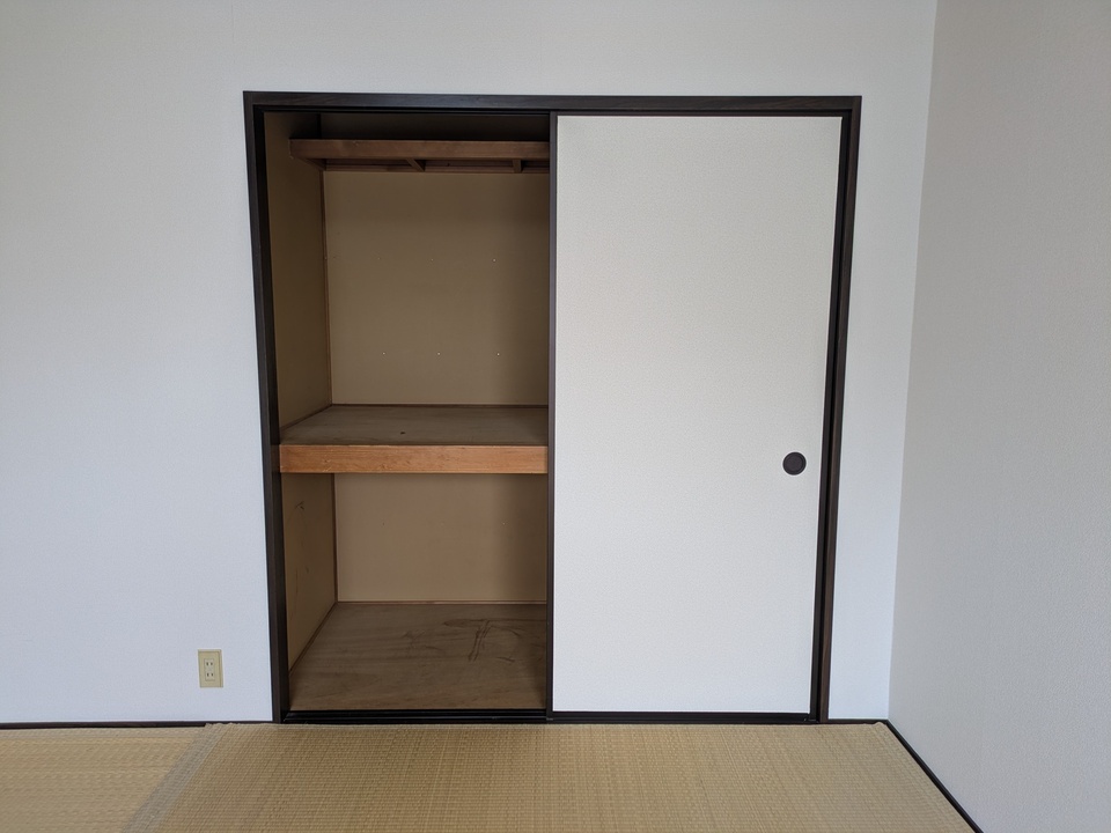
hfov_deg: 69.4
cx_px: 556
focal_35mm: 25
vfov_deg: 54.9
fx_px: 802
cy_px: 416
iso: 56
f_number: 1.89
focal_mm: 5.43
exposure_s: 1/60
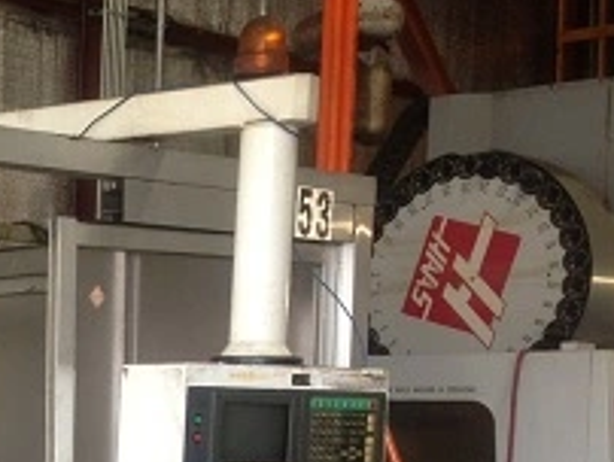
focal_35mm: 98
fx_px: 1740
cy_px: 547
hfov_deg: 18.2
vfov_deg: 14.7
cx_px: -249
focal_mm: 4.13
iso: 64
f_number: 2.4
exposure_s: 1/40
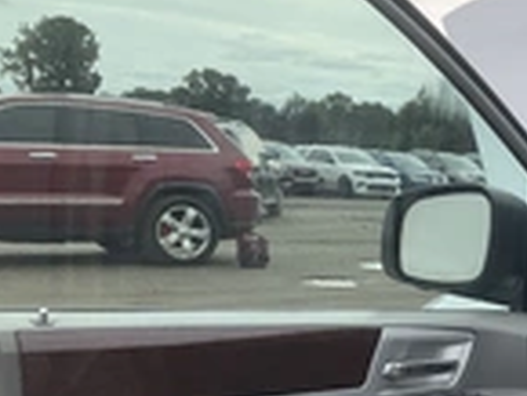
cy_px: 378
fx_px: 1219
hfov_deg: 21.9
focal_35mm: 80
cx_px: 687
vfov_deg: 18.1
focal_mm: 3
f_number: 1.8
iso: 25
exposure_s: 1/1250
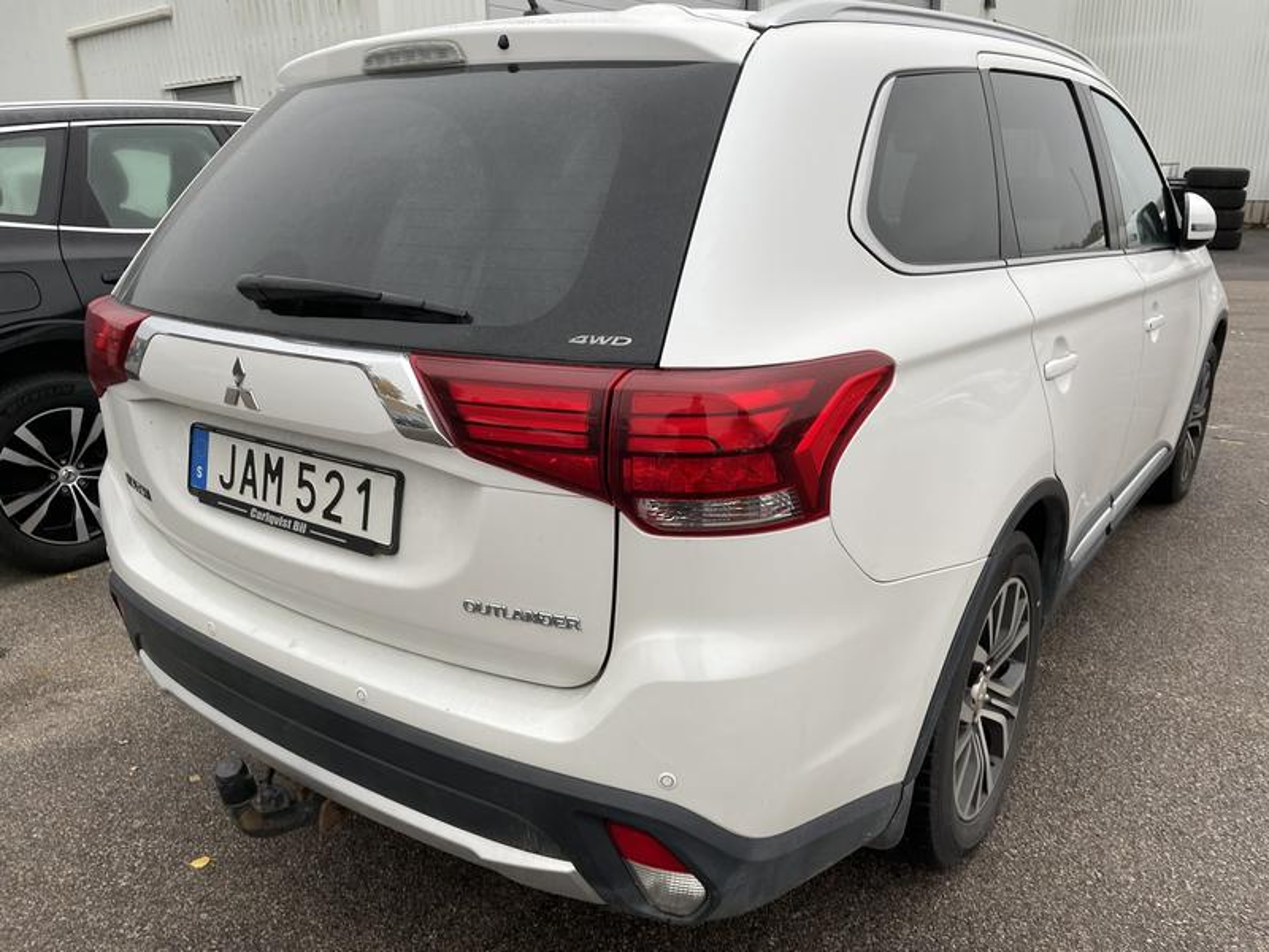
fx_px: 953
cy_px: 476
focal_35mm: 26
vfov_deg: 53.1
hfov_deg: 67.3
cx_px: 634
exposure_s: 1/163
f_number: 1.6
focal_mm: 4.2
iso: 32
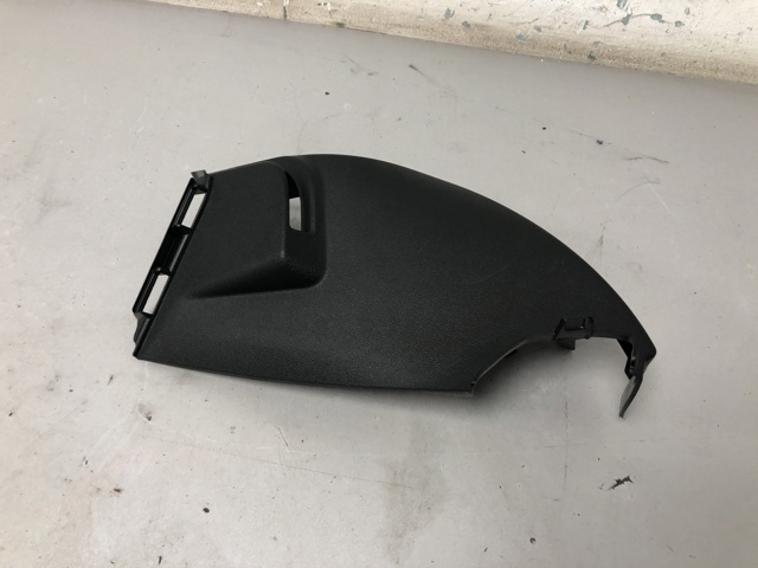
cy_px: 284
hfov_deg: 63.4
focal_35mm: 28
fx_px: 613
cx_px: 379
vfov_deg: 49.7
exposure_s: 1/25
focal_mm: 4
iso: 40
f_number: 1.8
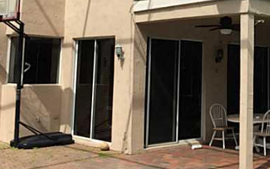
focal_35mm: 63
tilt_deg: +7.8
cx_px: 224
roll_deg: -1.6
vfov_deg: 20.3
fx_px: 464
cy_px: 26
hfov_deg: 31.4
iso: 32
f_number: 2.2
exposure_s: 1/989
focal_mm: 4.15
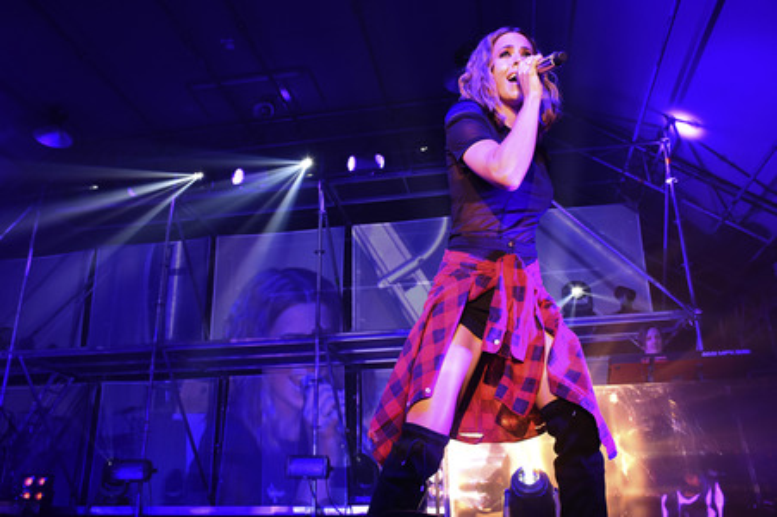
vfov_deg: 43.5
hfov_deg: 62.0
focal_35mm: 30
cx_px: 388
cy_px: 258
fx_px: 647
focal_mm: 20
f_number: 5
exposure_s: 1/80
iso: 1400
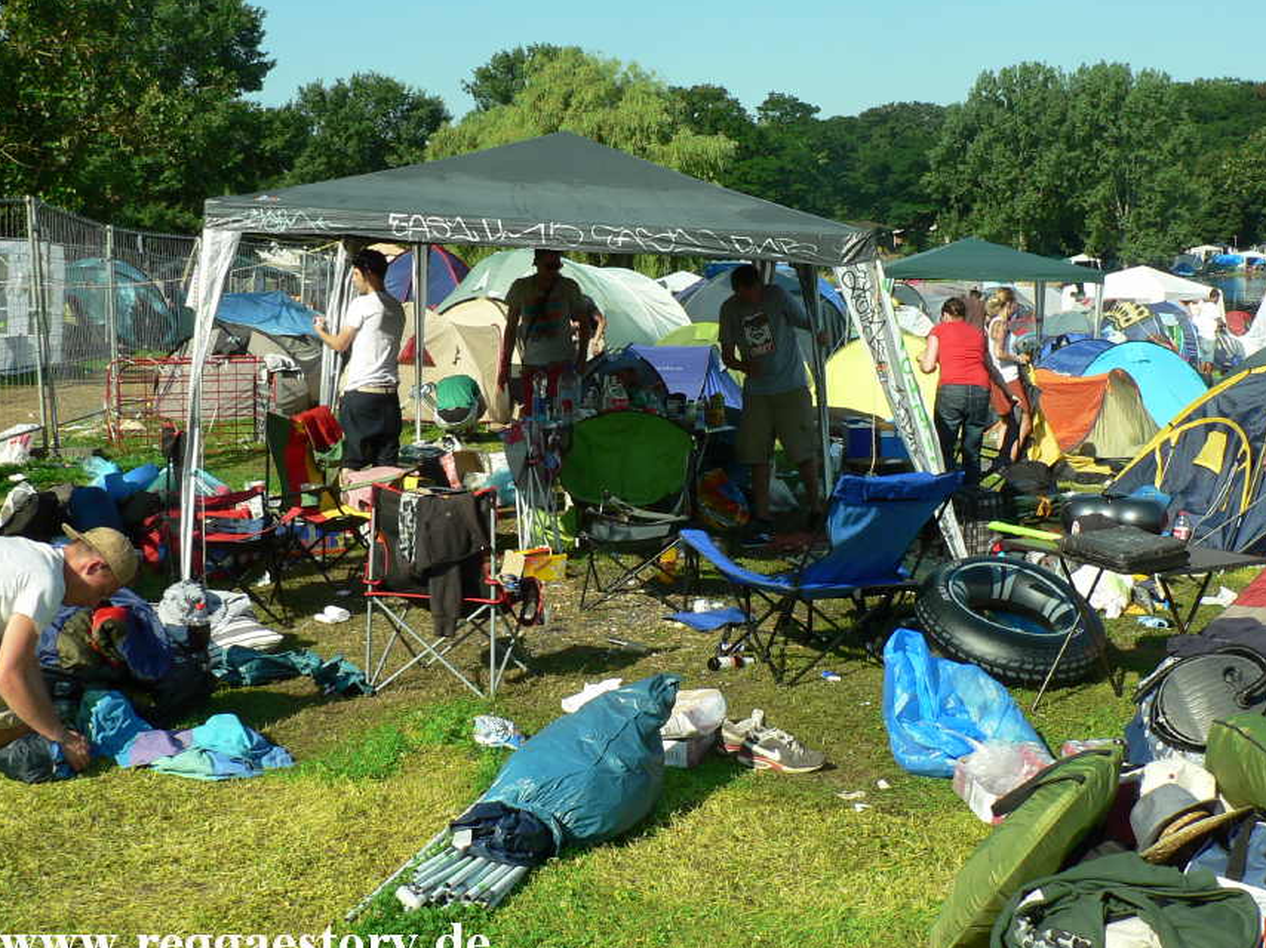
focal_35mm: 41
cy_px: 443
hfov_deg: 45.7
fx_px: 1499
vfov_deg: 35.1
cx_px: 710
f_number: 4
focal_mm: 6
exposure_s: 1/400
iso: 64
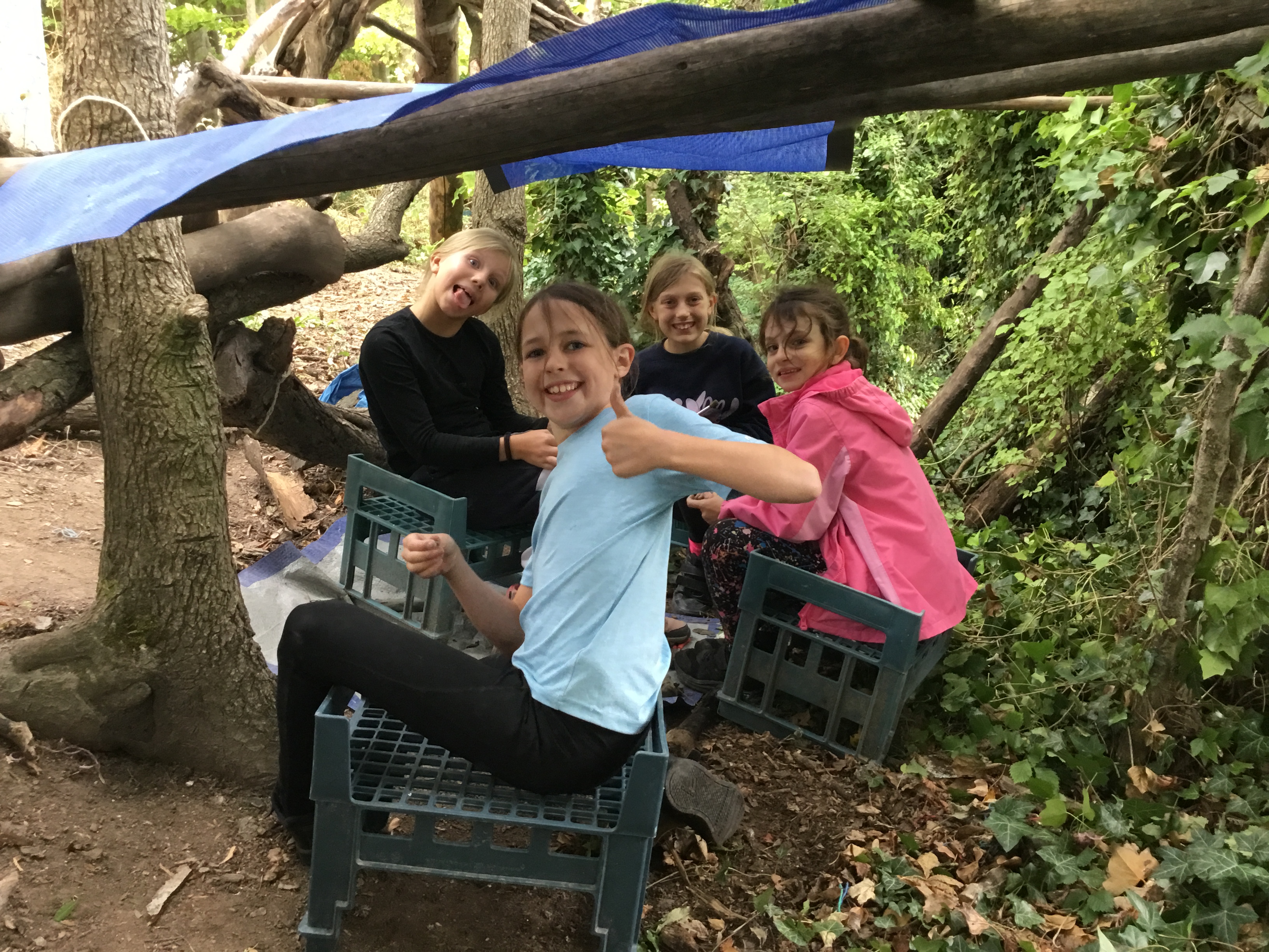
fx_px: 1136
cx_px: 634
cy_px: 476
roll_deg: +3.9
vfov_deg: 45.4
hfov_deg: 58.4
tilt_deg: -10.4
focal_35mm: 31
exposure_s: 1/33
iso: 64
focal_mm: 3.3
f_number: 2.4
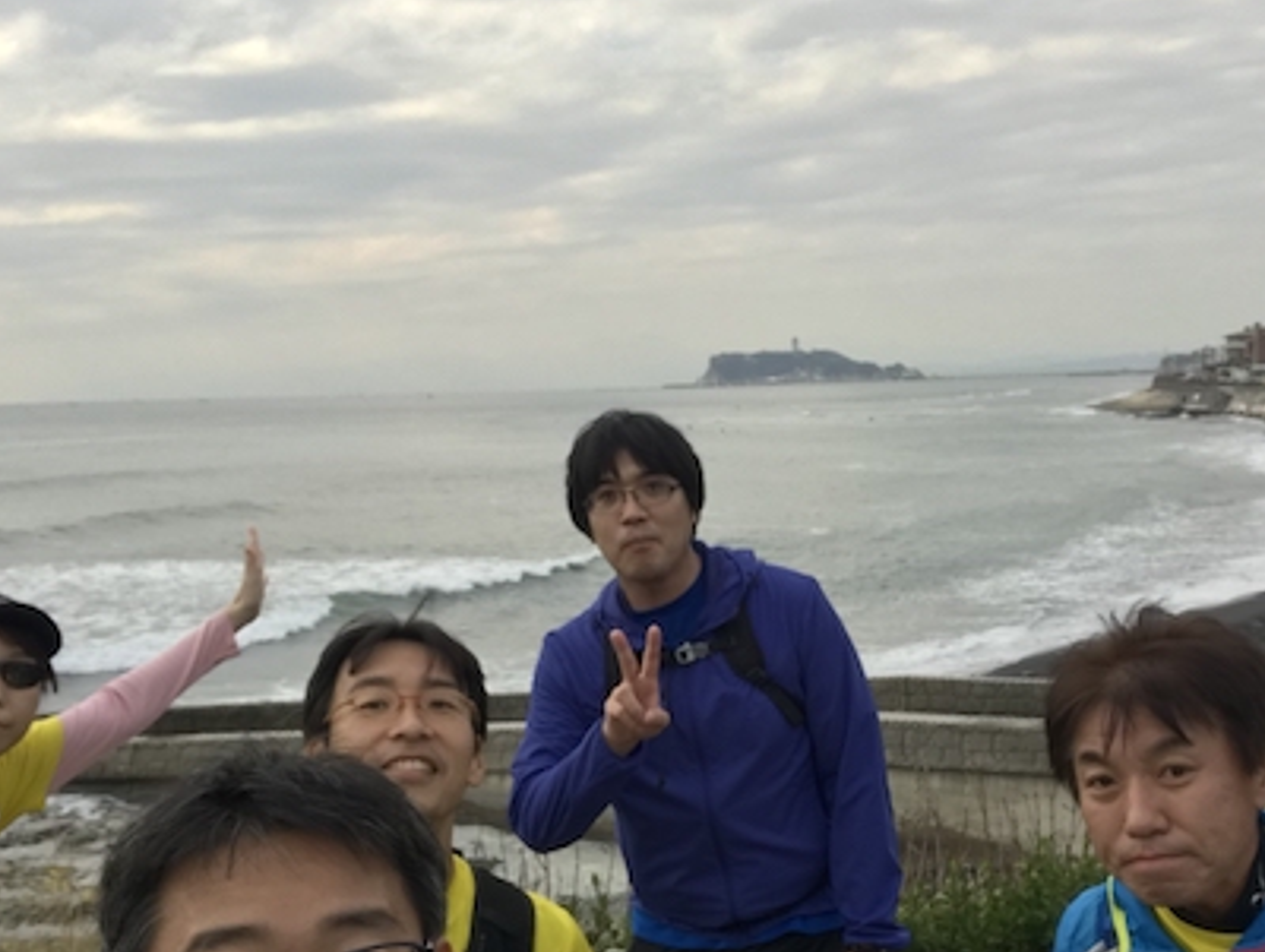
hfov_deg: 39.6
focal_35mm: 48
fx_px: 1756
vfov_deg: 30.1
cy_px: 637
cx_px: 670
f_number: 2.2
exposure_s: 1/545
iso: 25
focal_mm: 2.87
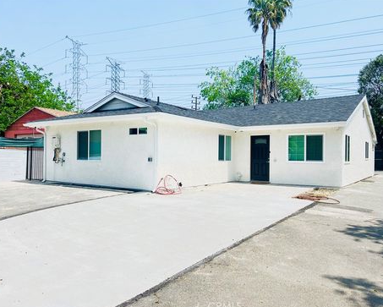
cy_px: 154
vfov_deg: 51.6
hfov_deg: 62.2
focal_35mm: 28
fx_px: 318
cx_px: 200
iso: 50
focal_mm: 5.7
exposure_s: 1/8696
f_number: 1.5
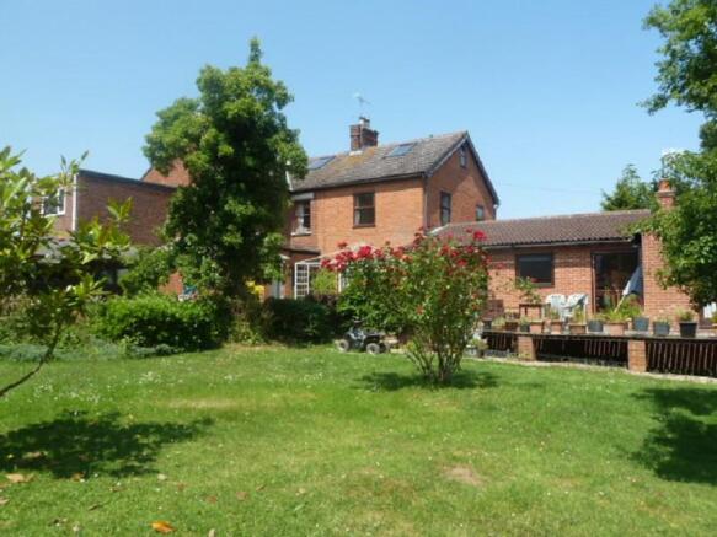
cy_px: 268
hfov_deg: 69.4
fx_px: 518
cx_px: 358
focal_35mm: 25
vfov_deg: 54.9
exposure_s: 1/320
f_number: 4
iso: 80
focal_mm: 4.1
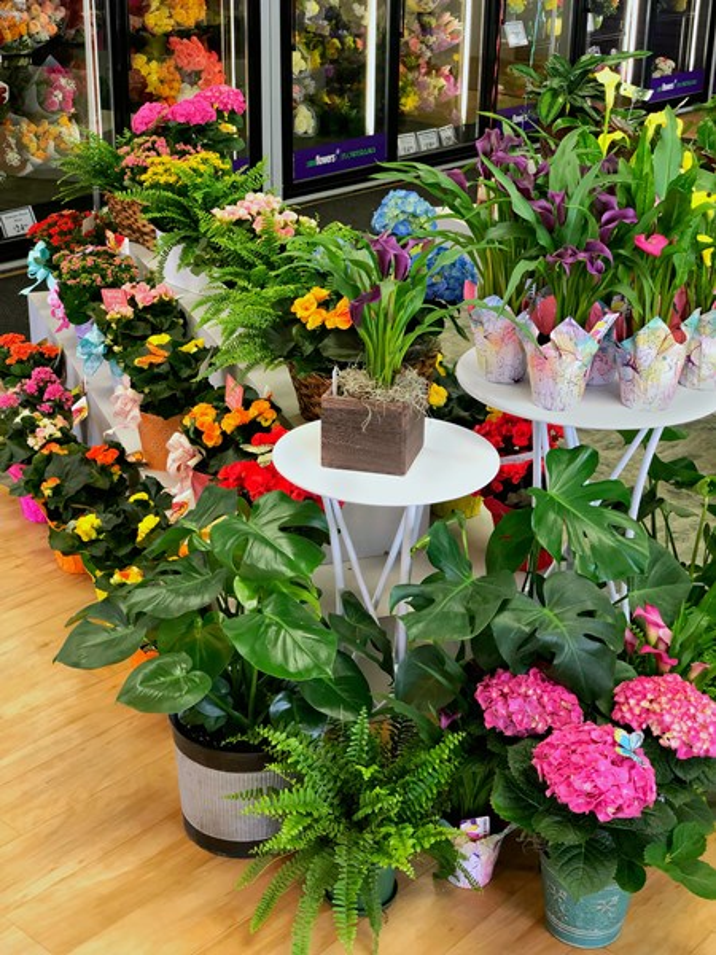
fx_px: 1434
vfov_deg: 36.8
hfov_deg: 28.0
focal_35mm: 52
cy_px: 478
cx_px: 358
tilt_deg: -22.8
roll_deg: -0.8
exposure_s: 1/60
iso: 100
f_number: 2.4
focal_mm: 6
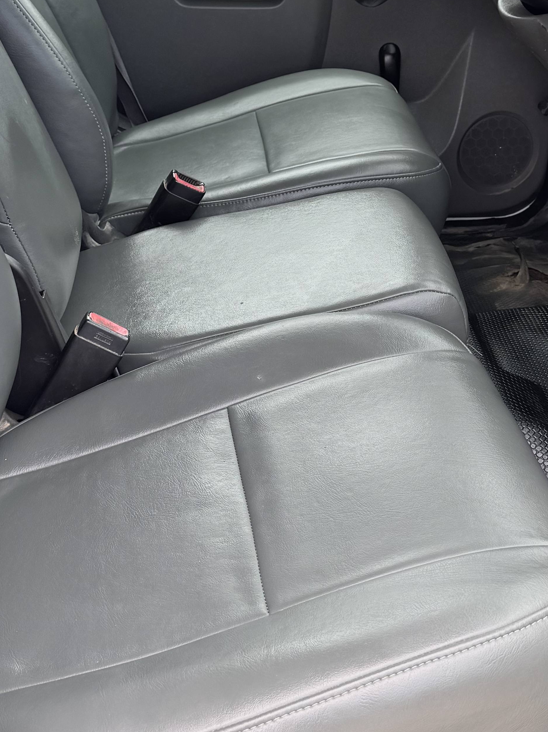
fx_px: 1161
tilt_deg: -24.4
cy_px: 219
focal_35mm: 55
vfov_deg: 34.5
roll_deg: -0.1
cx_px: 402
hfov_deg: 26.3
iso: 80
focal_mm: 6.76
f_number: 1.78
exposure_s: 1/425
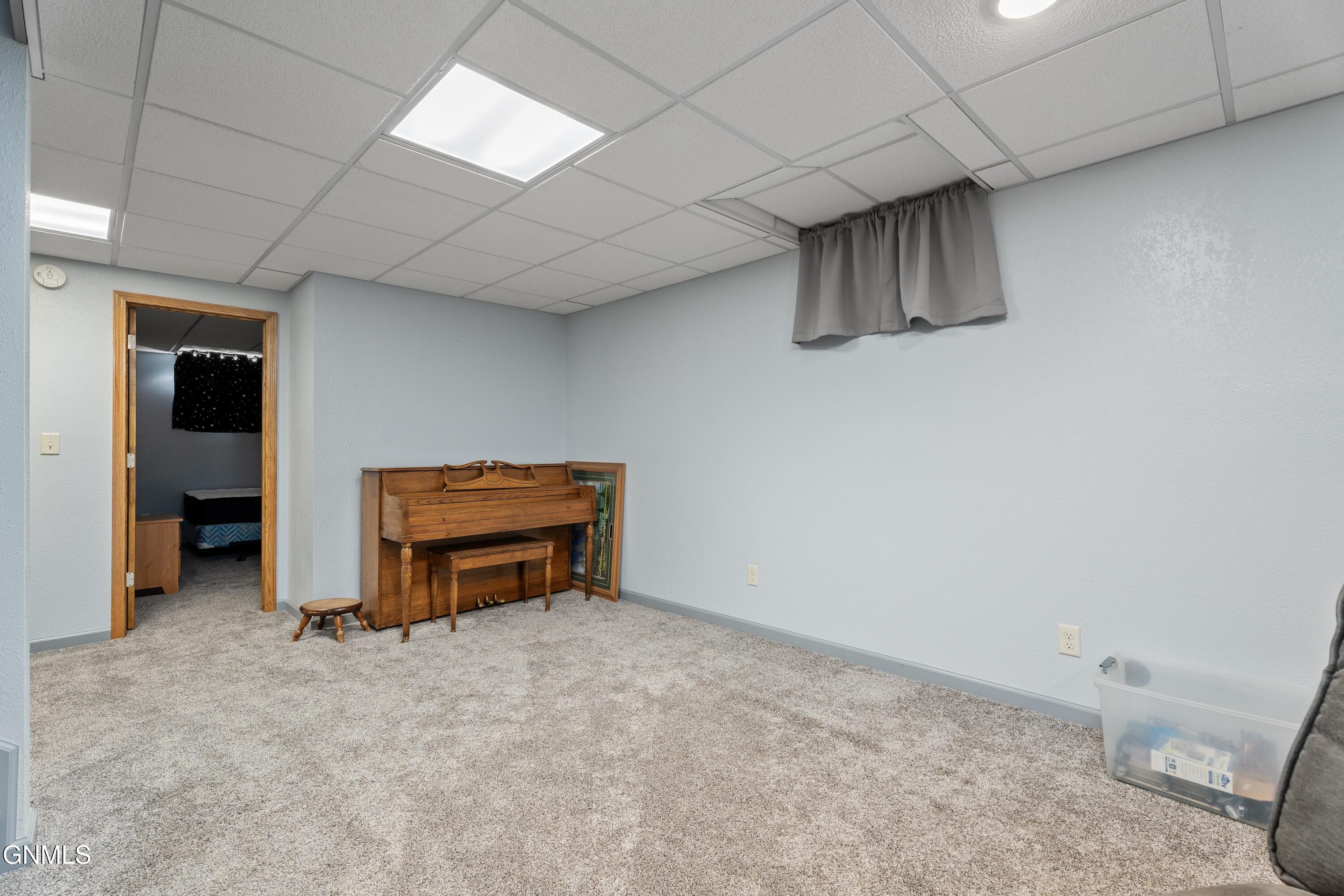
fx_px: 597
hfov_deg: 96.7
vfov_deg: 73.7
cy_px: 448
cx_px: 672
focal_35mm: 16
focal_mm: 16
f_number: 8
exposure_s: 1/2
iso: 400
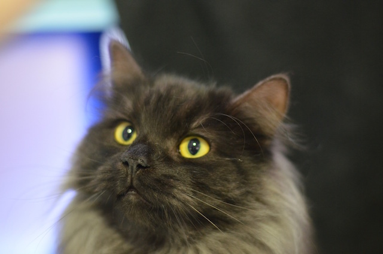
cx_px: 192
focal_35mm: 75
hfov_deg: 27.0
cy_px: 127
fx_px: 796
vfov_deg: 18.1
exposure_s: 1/160
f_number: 2
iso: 1600
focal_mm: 50
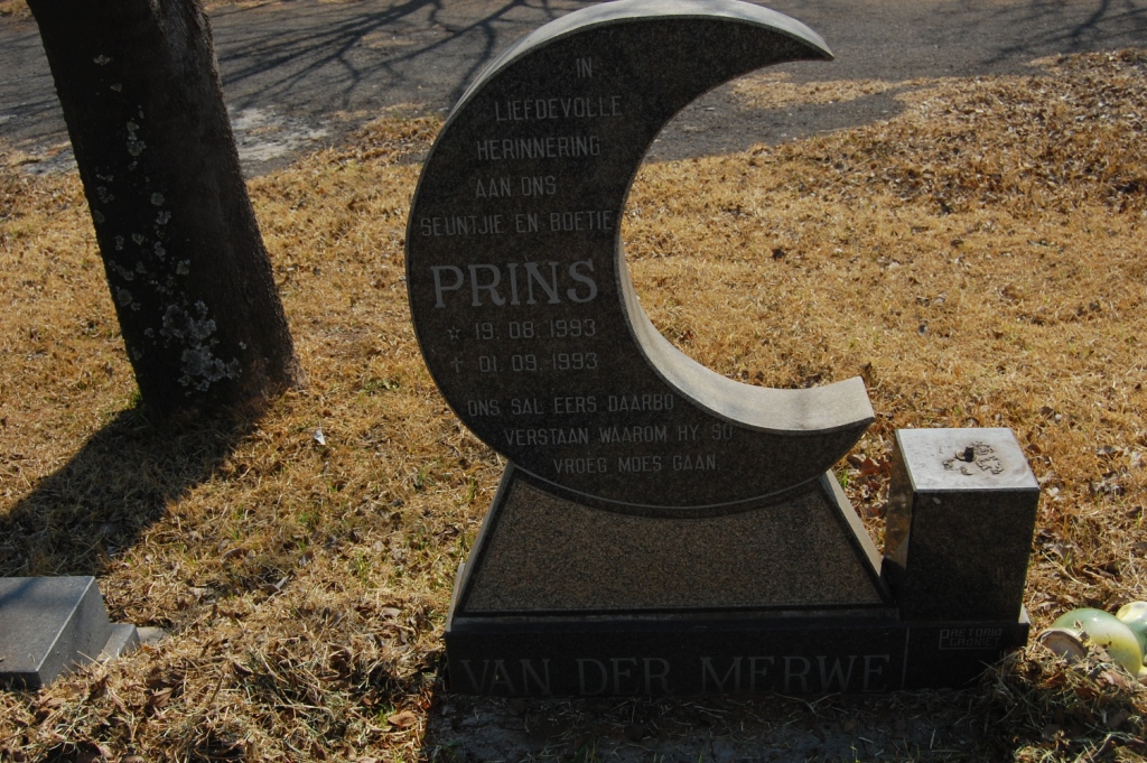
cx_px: 574
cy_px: 382
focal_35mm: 39
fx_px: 1242
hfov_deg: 49.6
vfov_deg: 34.2
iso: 400
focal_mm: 26
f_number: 7.1
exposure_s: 1/1000
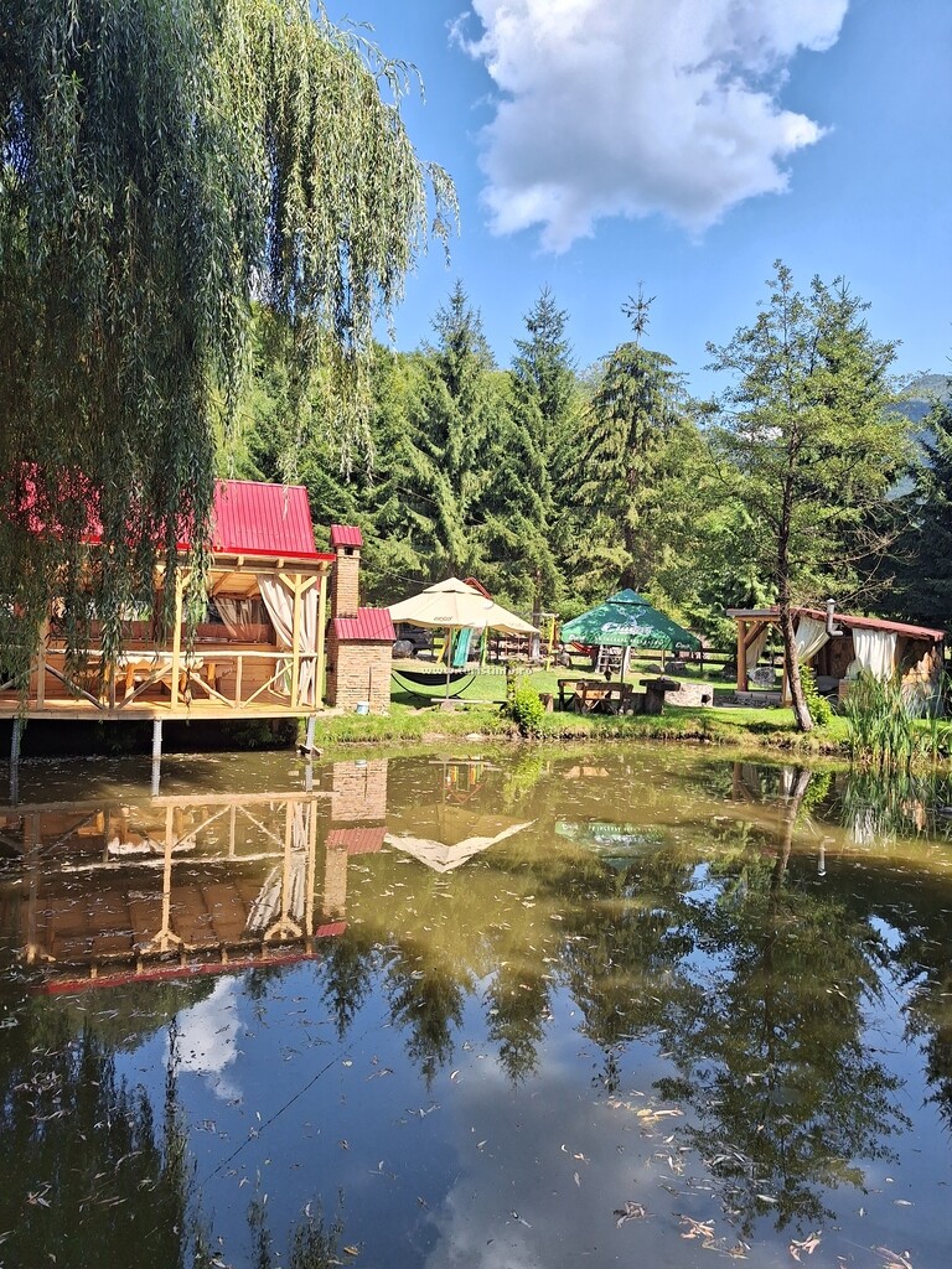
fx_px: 843
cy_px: 634
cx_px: 476
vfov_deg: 73.9
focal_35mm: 23
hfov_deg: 58.9
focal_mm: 5.54
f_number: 1.8
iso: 40
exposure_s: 1/1351
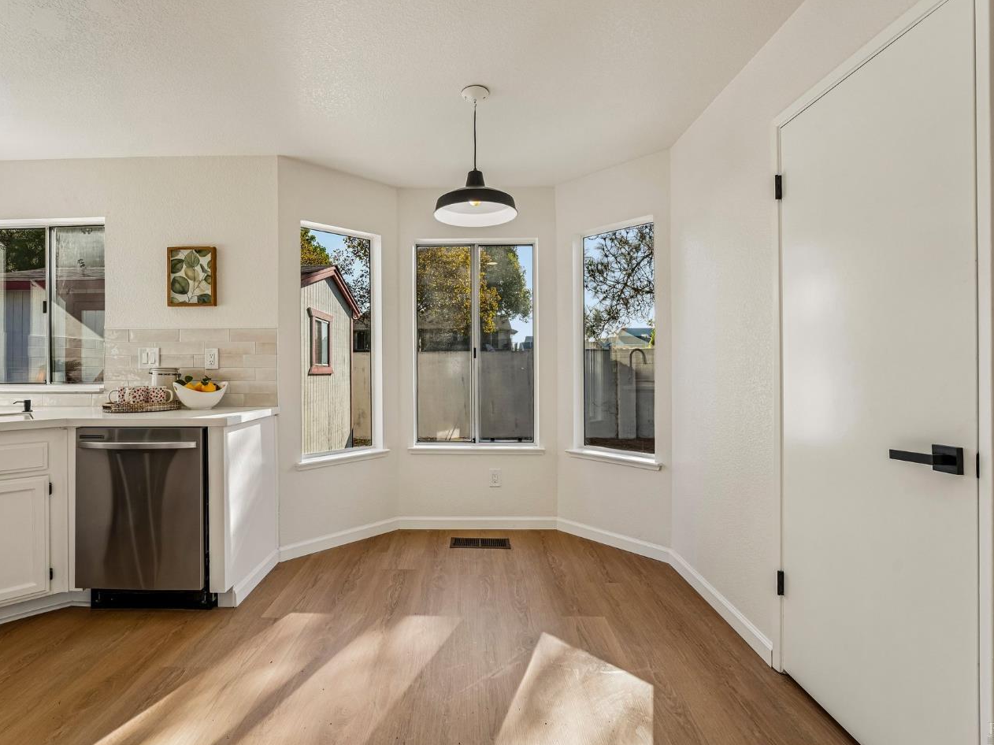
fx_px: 459
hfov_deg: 94.4
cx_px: 462
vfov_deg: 78.1
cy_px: 363
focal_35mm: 16
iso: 500
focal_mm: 14
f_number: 9
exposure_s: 1/50
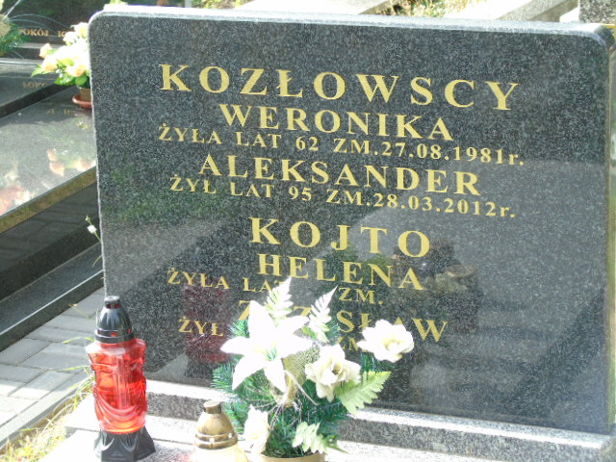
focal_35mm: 108
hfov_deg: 18.2
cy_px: 231
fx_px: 1922
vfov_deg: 13.7
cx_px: 308
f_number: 4.4
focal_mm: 19
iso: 80
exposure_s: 1/40
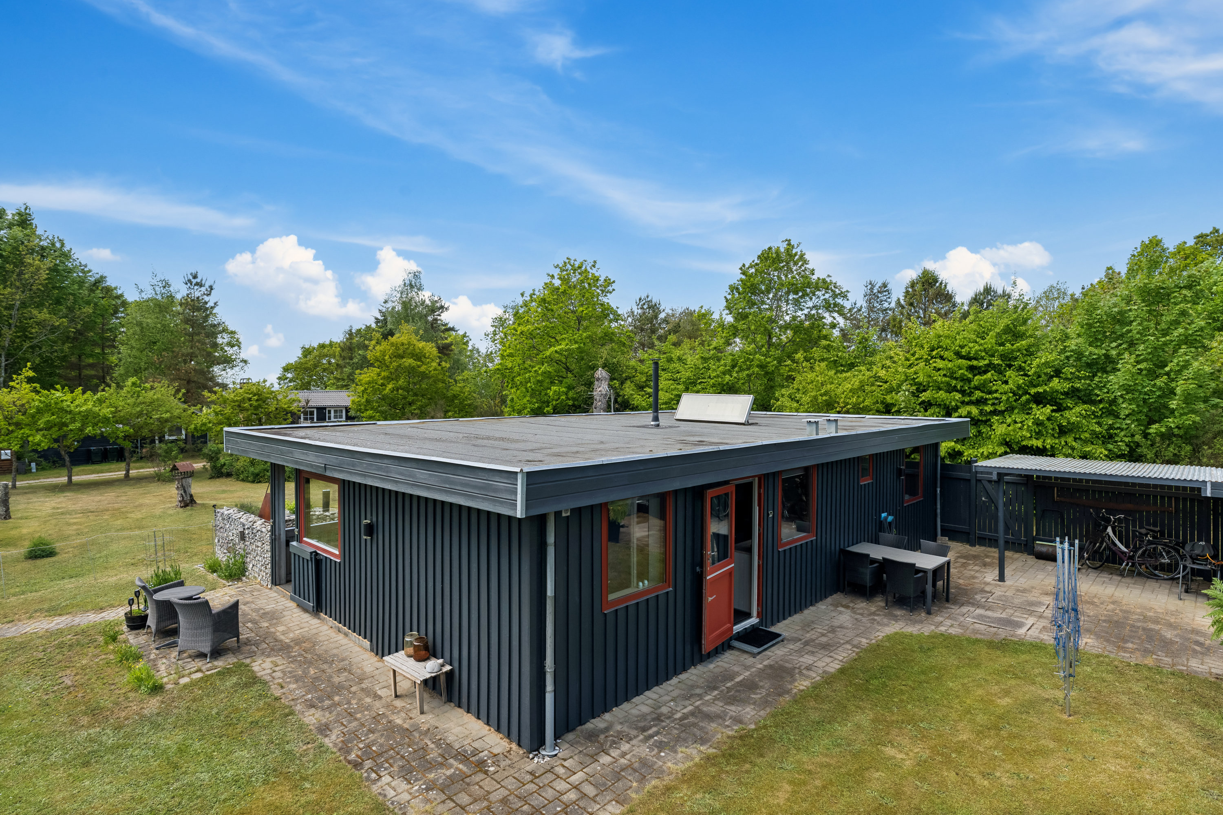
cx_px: 612
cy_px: 408
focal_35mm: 19
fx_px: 645
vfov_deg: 64.6
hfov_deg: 86.9
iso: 125
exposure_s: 1/800
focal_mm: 19
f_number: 4
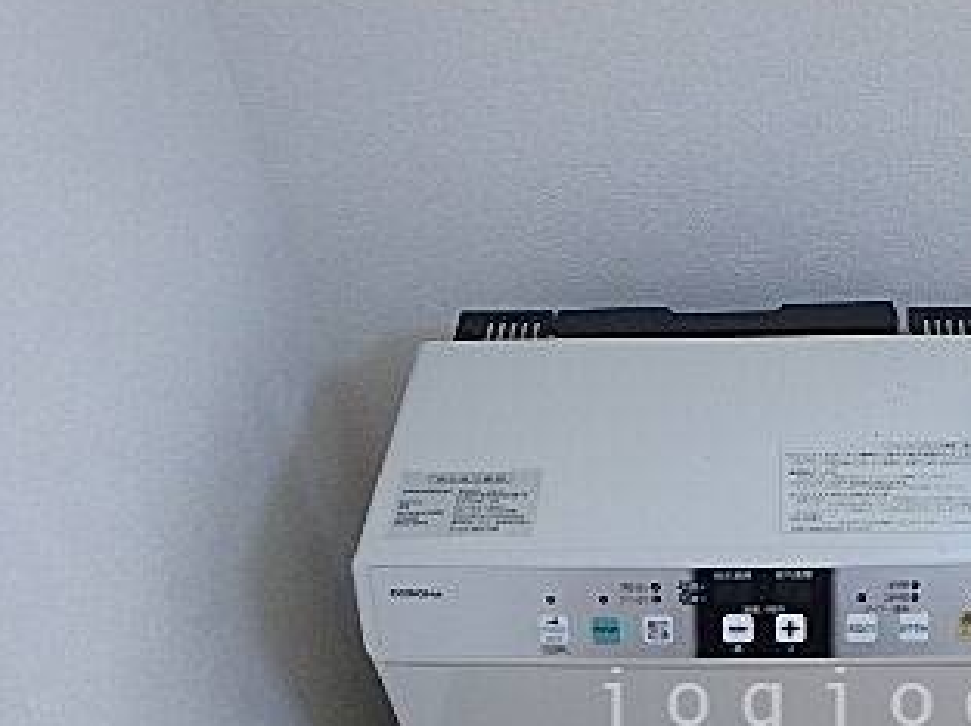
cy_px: 704
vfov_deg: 31.3
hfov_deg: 41.5
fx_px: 1205
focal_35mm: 43
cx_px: 810
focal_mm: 3.7
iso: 200
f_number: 3.5
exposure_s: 1/40
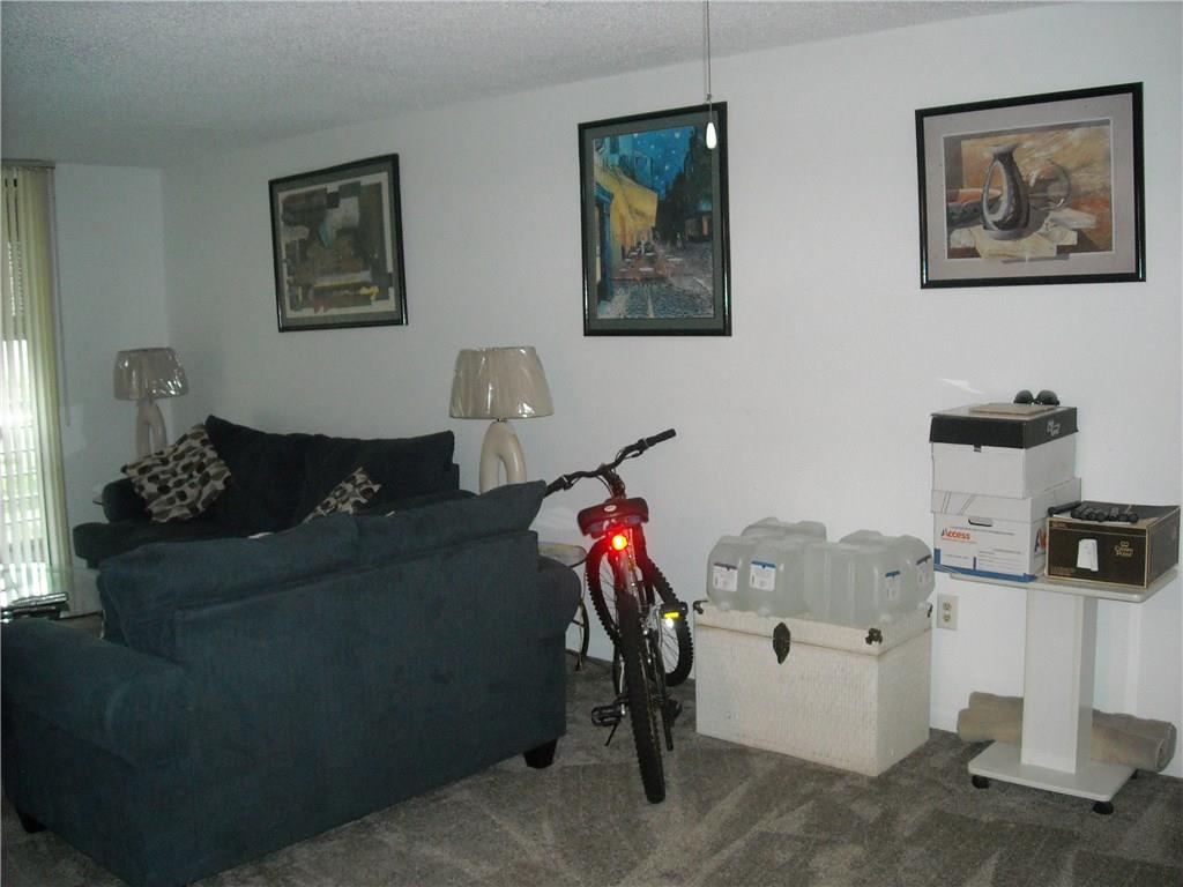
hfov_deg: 52.6
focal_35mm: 35
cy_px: 444
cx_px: 592
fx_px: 1196
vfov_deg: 40.7
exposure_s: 1/60
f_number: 2.8
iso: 400
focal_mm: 5.7
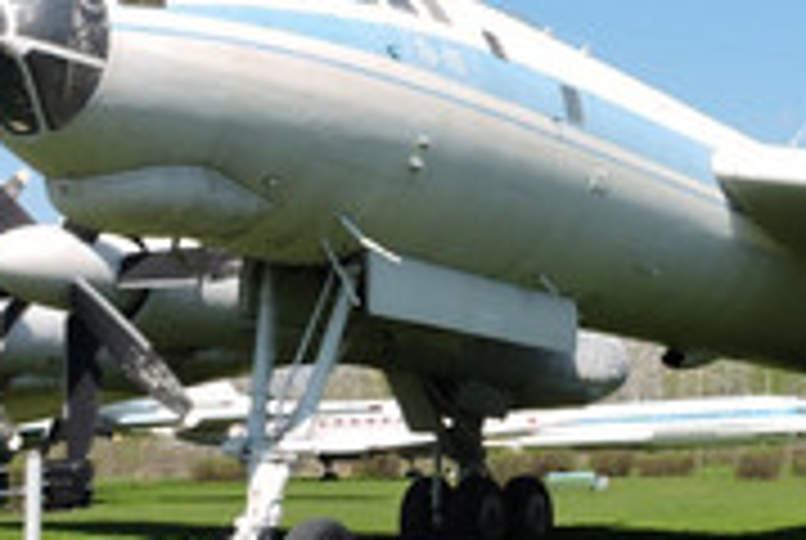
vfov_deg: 15.4
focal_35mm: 89
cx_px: 833
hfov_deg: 21.9
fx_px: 1996
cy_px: 202
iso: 100
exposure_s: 1/1250
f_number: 3.3
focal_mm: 4.3
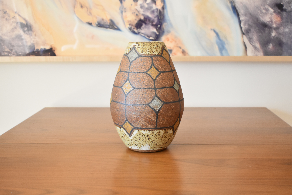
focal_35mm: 48
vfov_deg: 28.1
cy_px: 98
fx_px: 389
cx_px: 146
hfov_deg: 41.1
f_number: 4.5
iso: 1600
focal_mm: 32
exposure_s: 1/125
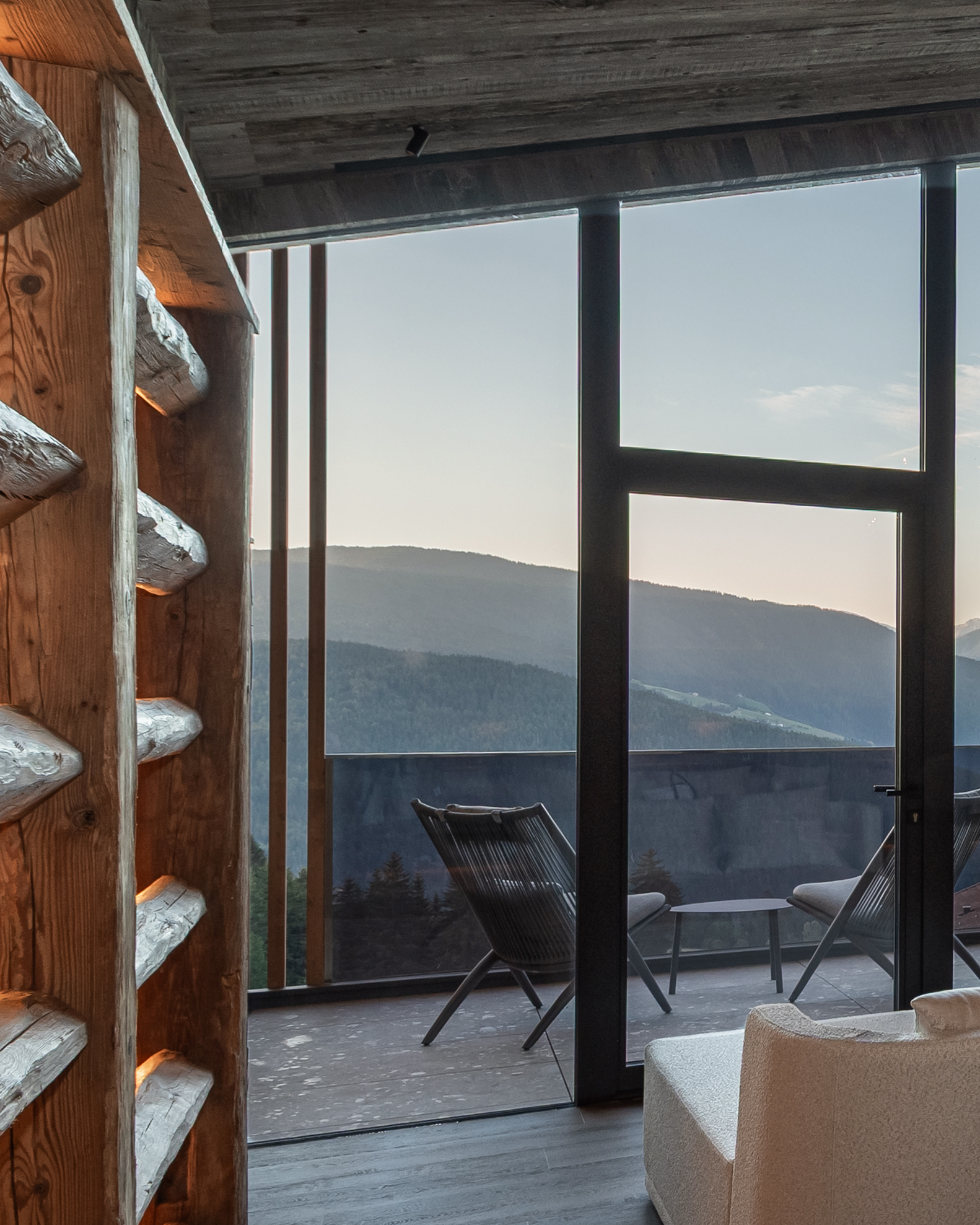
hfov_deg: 28.2
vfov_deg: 45.7
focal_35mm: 40
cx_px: 1375
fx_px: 1450
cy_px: 662
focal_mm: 14
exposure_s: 1/6
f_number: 11
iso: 250
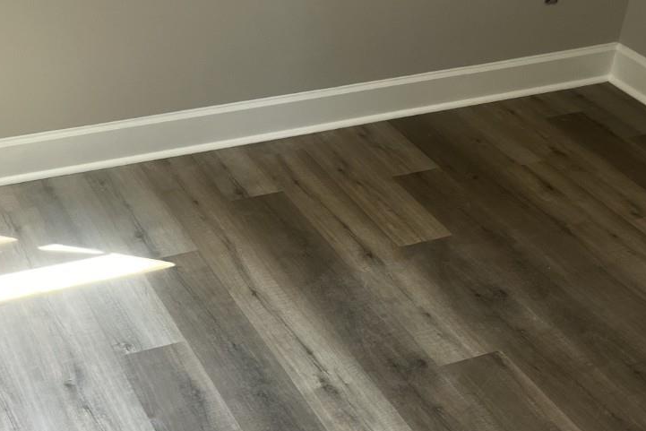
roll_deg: -3.0
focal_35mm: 54
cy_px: 470
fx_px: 969
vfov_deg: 23.6
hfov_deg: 36.9
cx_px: 335
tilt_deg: -43.2
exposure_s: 1/121
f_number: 1.5
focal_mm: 5.7
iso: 125
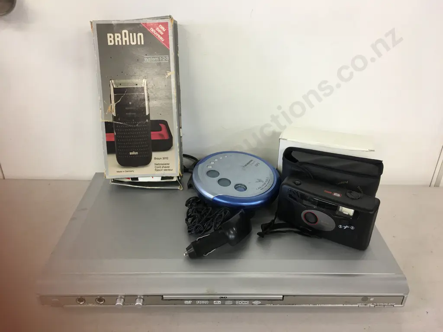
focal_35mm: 29
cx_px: 222
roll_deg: -1.1
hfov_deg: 61.7
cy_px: 166
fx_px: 371
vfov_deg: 48.2
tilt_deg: -27.4
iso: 40
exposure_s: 1/17
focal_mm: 4.15
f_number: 2.2
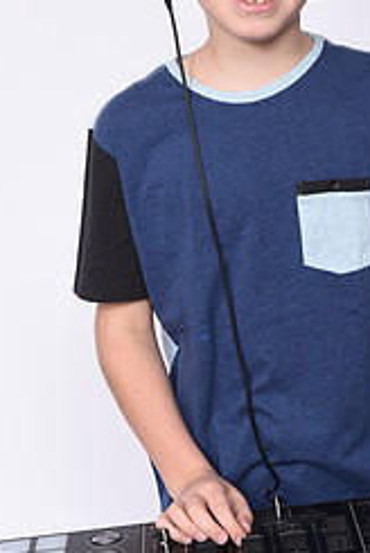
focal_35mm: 104
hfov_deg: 13.2
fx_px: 1599
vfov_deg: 19.6
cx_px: 258
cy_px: 203
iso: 200
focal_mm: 44
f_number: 8
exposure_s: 1/250
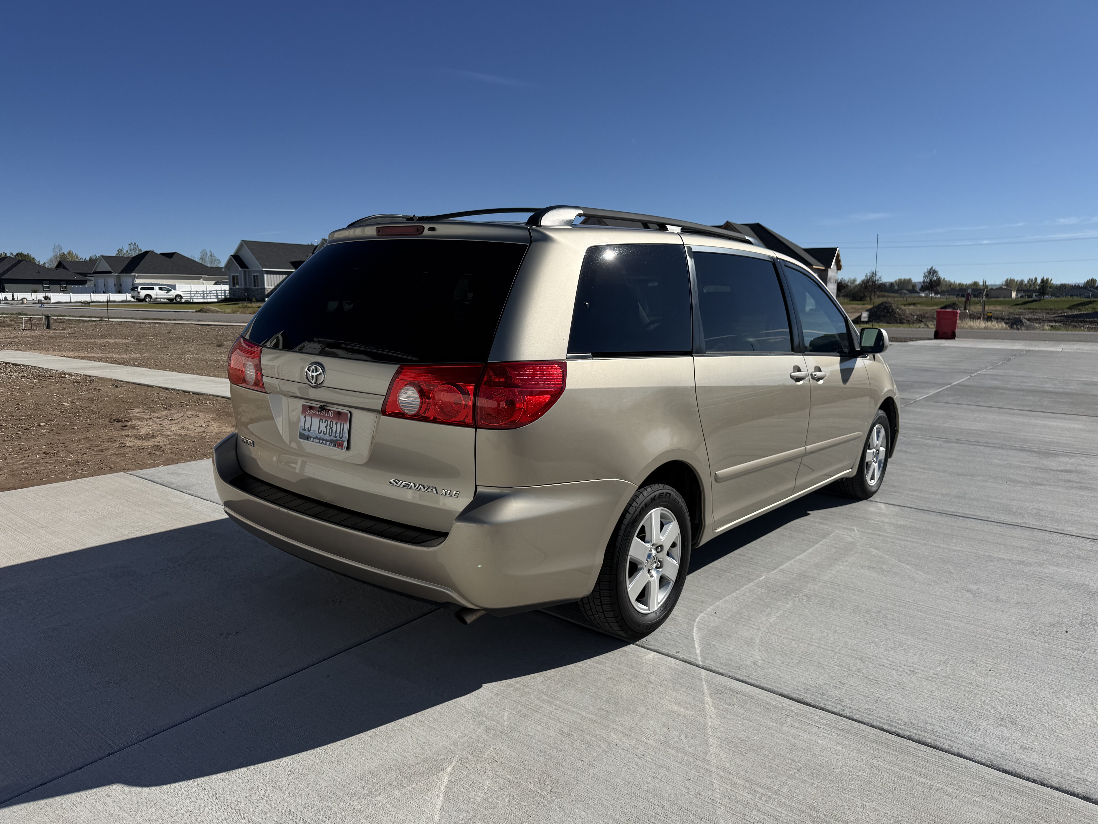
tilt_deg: -8.1
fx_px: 761
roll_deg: +0.0
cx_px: 549
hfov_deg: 71.6
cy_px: 412
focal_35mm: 24
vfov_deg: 56.8
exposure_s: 1/8130
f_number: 1.78
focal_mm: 6.76
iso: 80
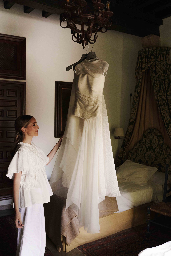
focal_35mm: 35
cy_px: 128
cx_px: 86
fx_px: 249
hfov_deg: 37.9
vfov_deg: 54.4
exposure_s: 1/200
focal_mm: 35
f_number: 4.5
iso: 3200
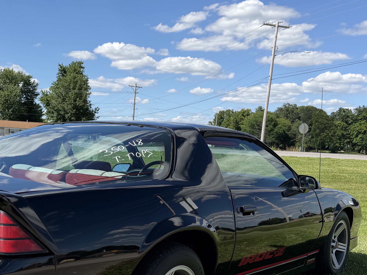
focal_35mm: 47
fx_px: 498
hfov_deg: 39.9
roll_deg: -1.9
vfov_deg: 30.3
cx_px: 119
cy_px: 213
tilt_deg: -8.2
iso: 80
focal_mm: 6.76
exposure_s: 1/3953
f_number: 1.78
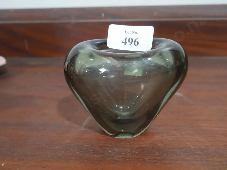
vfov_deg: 30.3
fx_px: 315
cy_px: 85
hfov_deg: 39.6
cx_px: 114
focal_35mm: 48
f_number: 5.2
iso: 1250
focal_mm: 24
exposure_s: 1/60
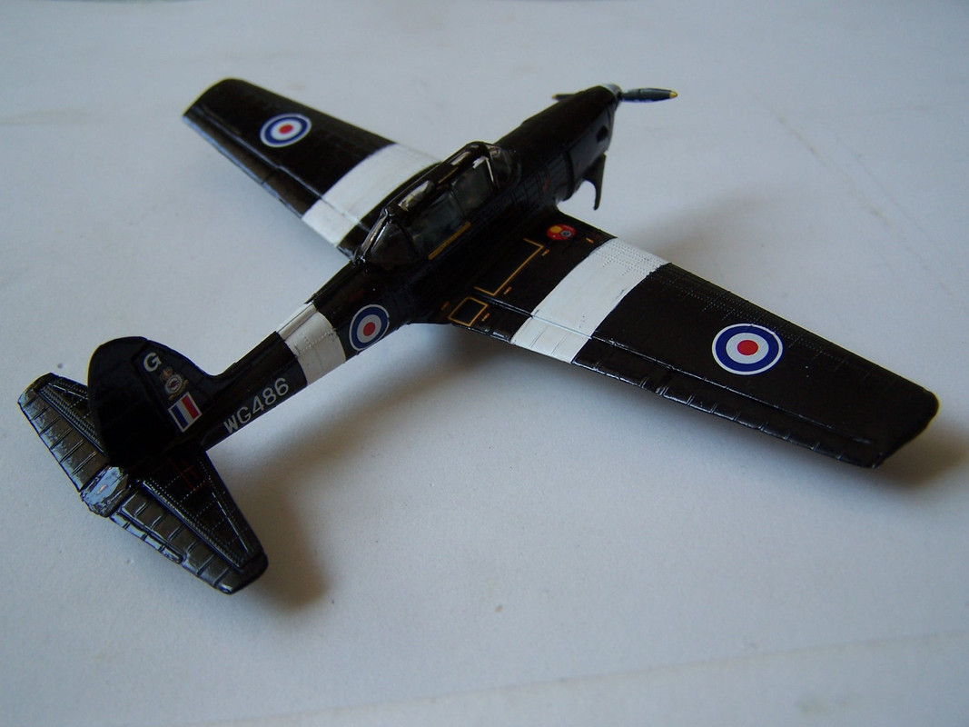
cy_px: 364
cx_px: 484
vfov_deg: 37.7
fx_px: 1064
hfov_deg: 49.0
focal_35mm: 38
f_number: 2.8
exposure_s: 1/125
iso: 80
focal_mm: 6.3
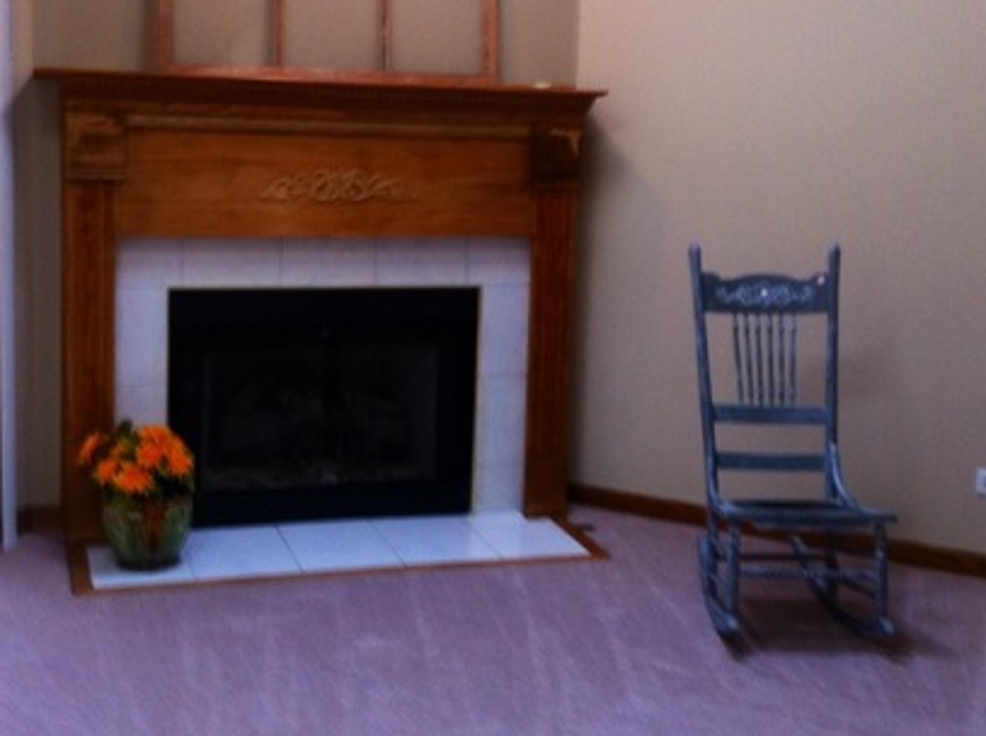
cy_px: 254
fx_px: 1564
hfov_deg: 35.0
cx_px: 453
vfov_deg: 26.4
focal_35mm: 55
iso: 125
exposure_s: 1/17
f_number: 2.8
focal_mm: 3.85
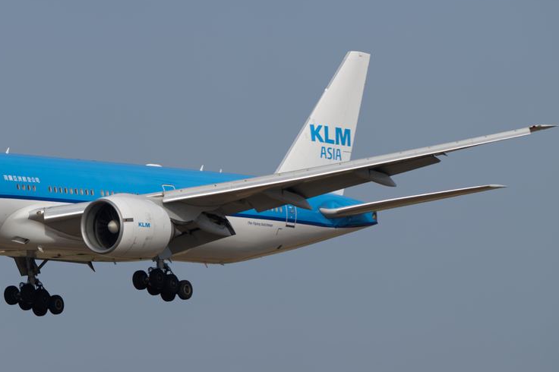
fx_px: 5696
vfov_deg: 3.7
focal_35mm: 367
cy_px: 213
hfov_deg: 5.6
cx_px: 160
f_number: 6.3
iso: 64
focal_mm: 250
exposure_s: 1/640
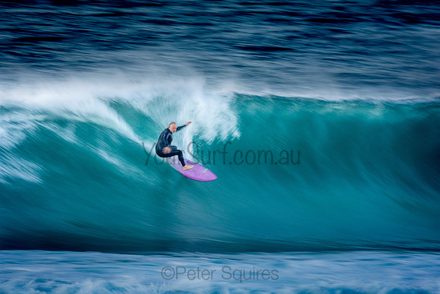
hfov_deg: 2.7
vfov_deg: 1.8
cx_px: 220
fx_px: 9168
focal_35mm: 750
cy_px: 147
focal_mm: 500
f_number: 13
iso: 100
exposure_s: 1/20
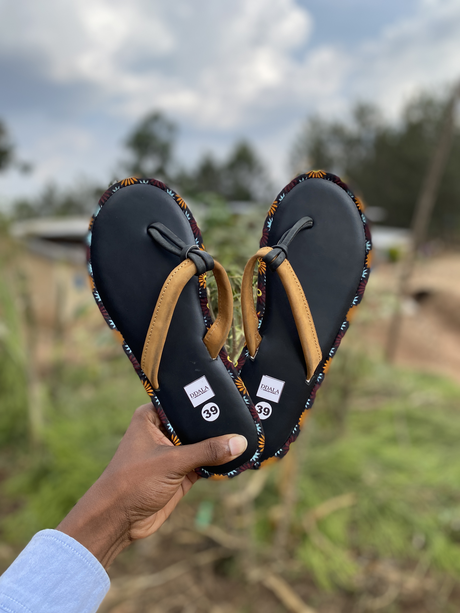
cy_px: 306
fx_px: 461
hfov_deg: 53.1
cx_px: 230
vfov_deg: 67.3
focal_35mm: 26
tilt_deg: -9.5
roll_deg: +3.4
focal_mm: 4.25
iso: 32
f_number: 1.8
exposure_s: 1/1300
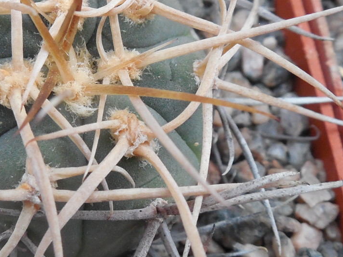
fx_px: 693
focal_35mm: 70
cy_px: 92
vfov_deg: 20.9
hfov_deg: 27.5
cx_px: 92
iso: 400
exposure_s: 1/20
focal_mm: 5.6
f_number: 3.6
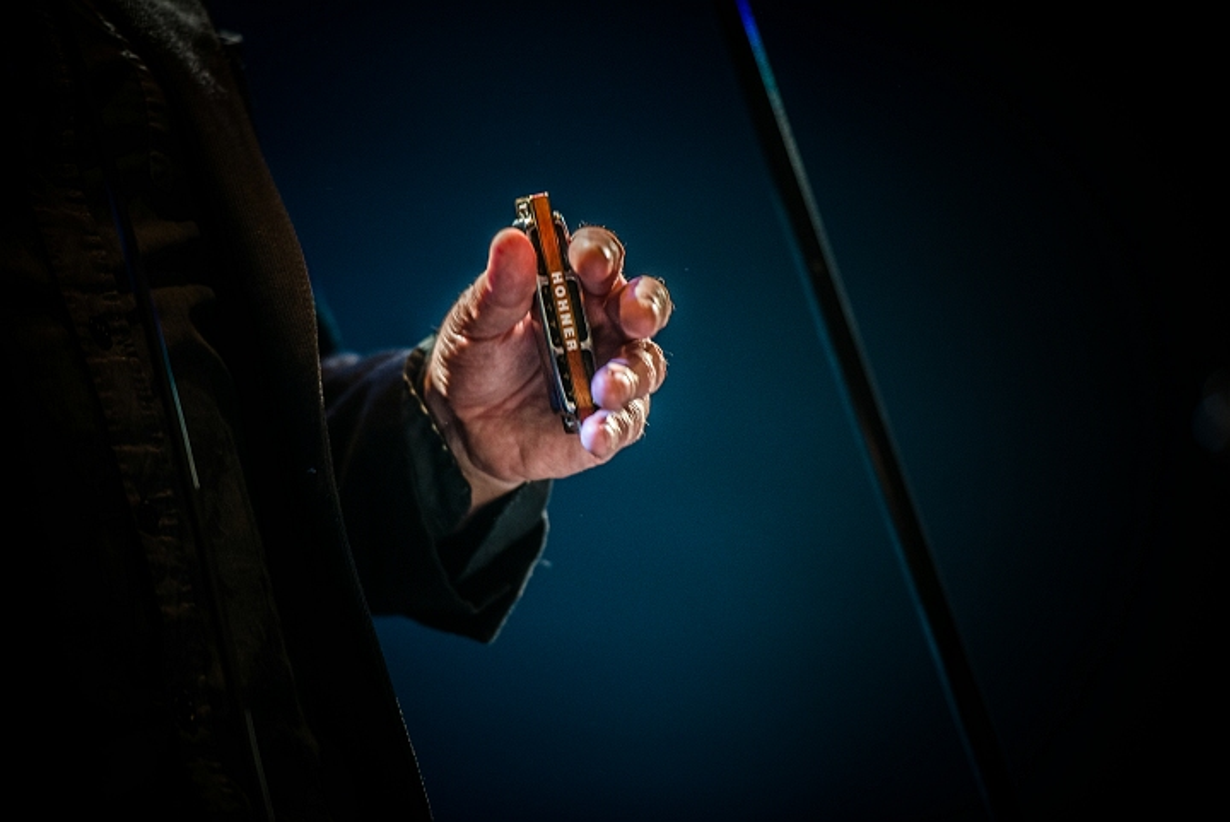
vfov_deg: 6.9
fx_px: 6837
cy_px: 411
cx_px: 615
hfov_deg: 10.3
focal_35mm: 200
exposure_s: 1/100
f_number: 2.8
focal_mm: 200
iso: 800
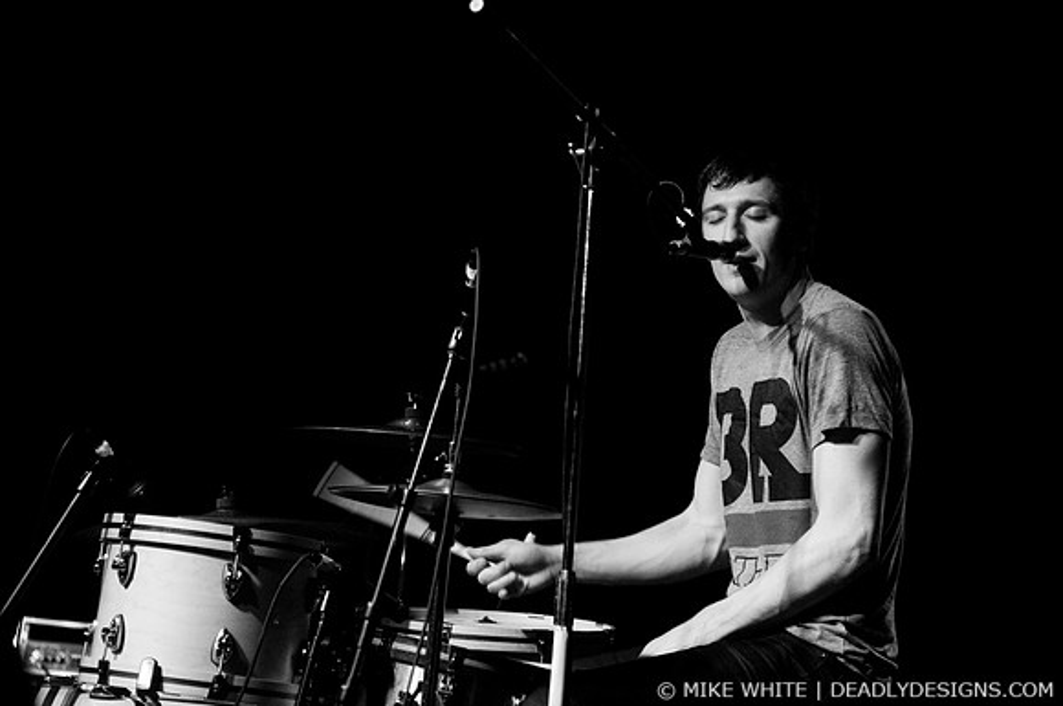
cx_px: 532
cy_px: 353
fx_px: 3096
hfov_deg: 19.5
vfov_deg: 13.0
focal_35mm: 105
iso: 1000
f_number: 2.8
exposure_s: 1/80
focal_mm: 70
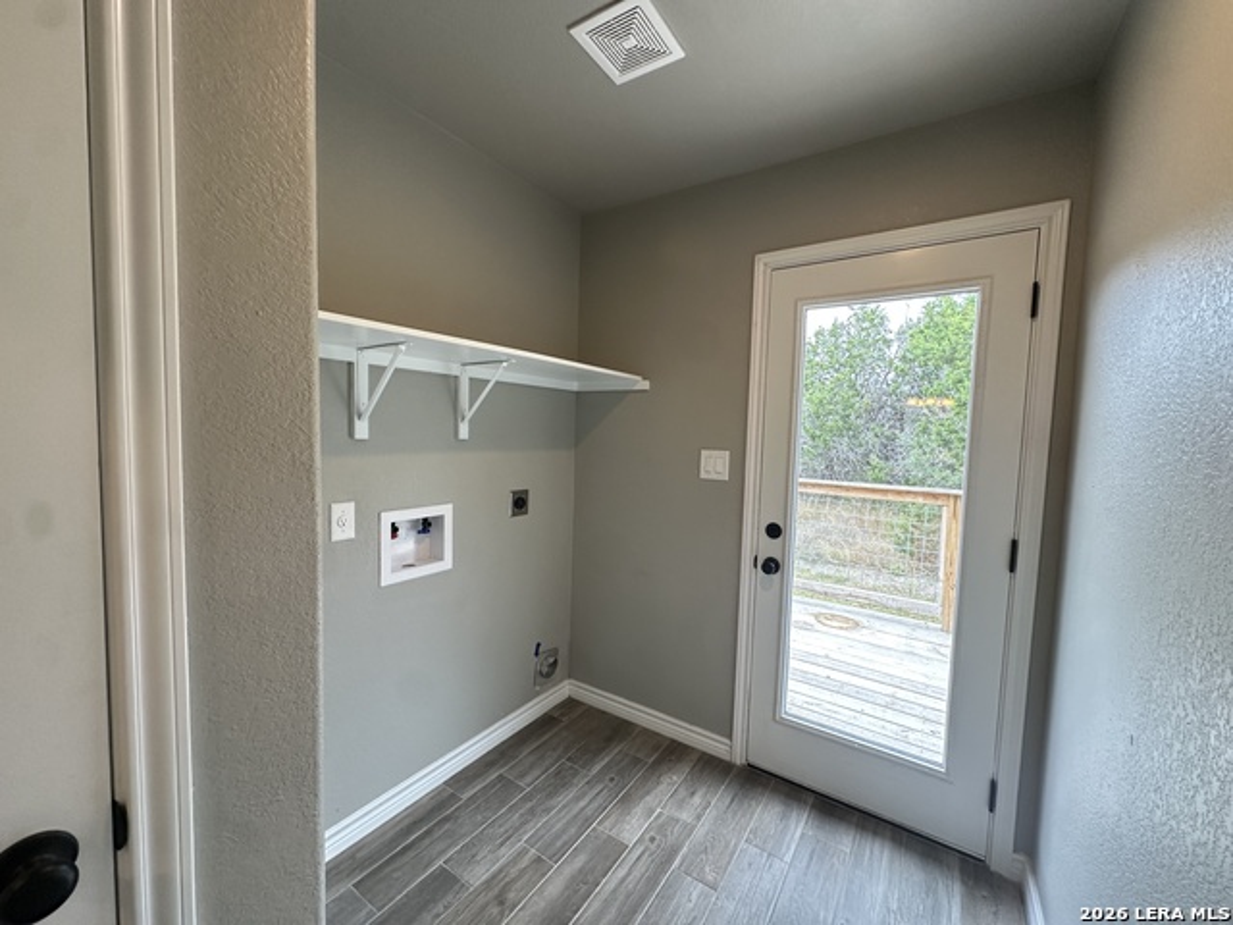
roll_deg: -1.3
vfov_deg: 85.7
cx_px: 616
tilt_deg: -3.1
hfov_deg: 102.1
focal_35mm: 14
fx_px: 499
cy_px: 462
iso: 200
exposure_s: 1/120
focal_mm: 2.22
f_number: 2.2
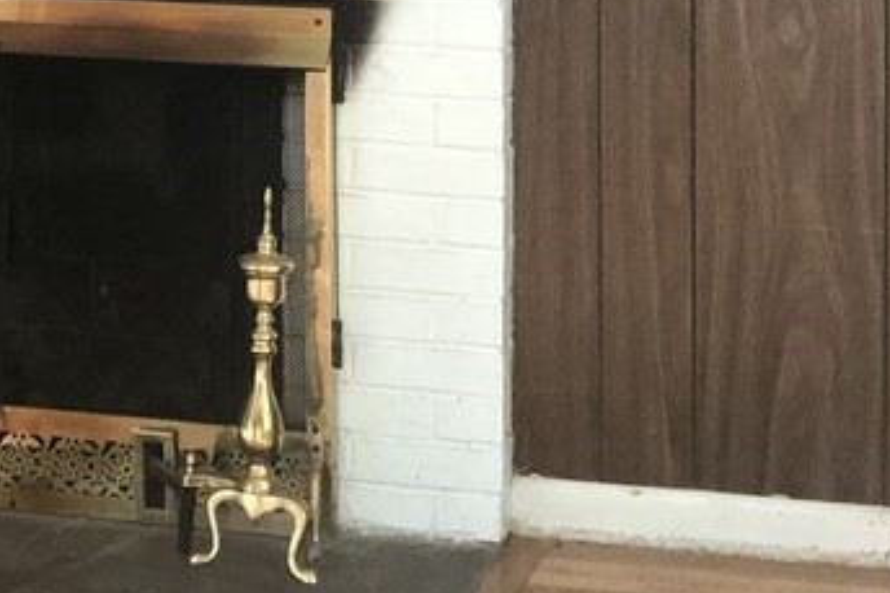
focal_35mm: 161
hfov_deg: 12.5
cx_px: -88
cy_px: -391
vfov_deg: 8.3
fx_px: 3978
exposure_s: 1/24
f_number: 2.4
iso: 125
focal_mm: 6
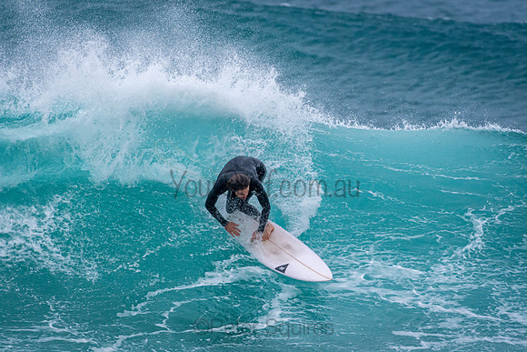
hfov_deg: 2.7
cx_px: 264
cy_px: 176
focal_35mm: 750
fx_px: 10981
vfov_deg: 1.8
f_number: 5.6
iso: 1000
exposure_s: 1/2500
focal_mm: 500
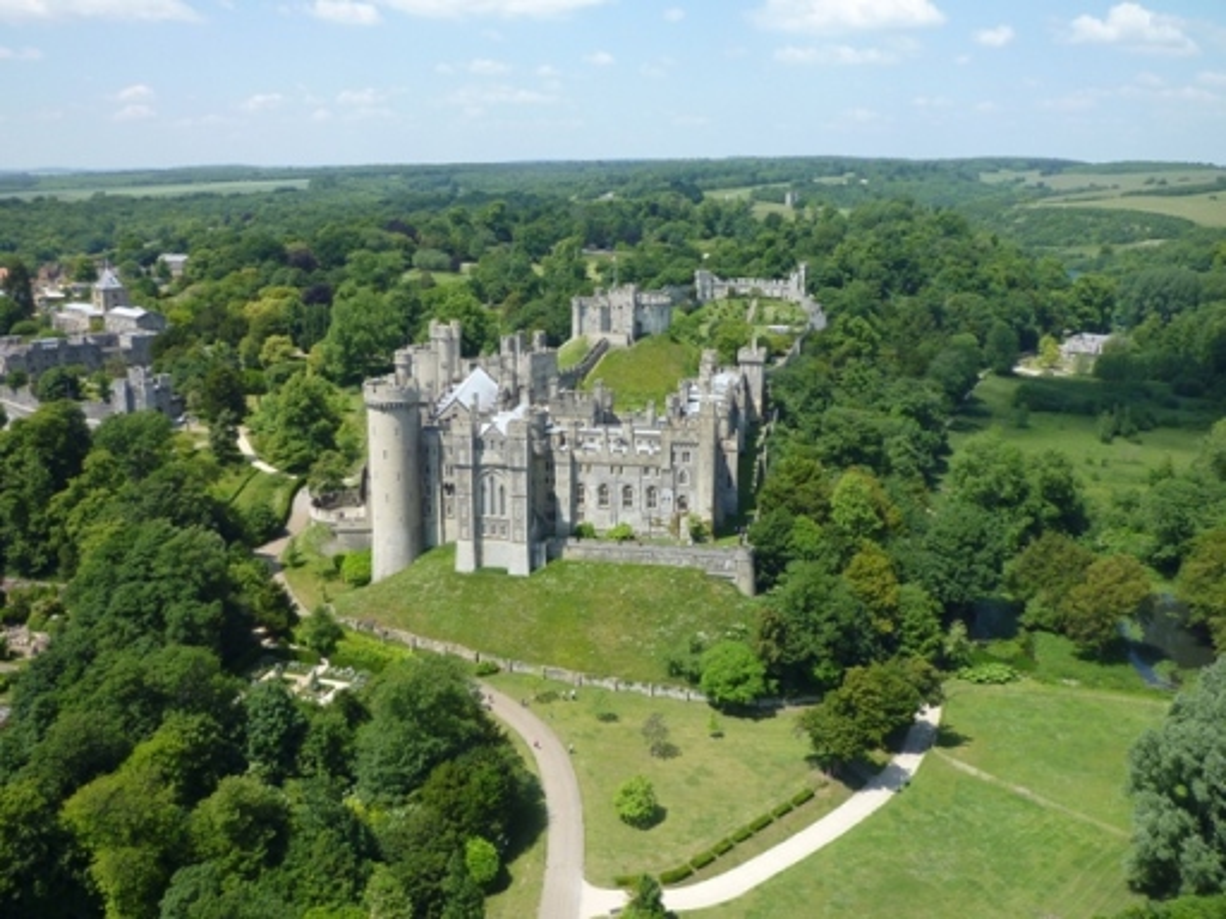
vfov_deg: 45.4
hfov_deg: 58.4
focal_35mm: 31
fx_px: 1098
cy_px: 460
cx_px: 613
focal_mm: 4.4
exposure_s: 1/500
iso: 80
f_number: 3.2
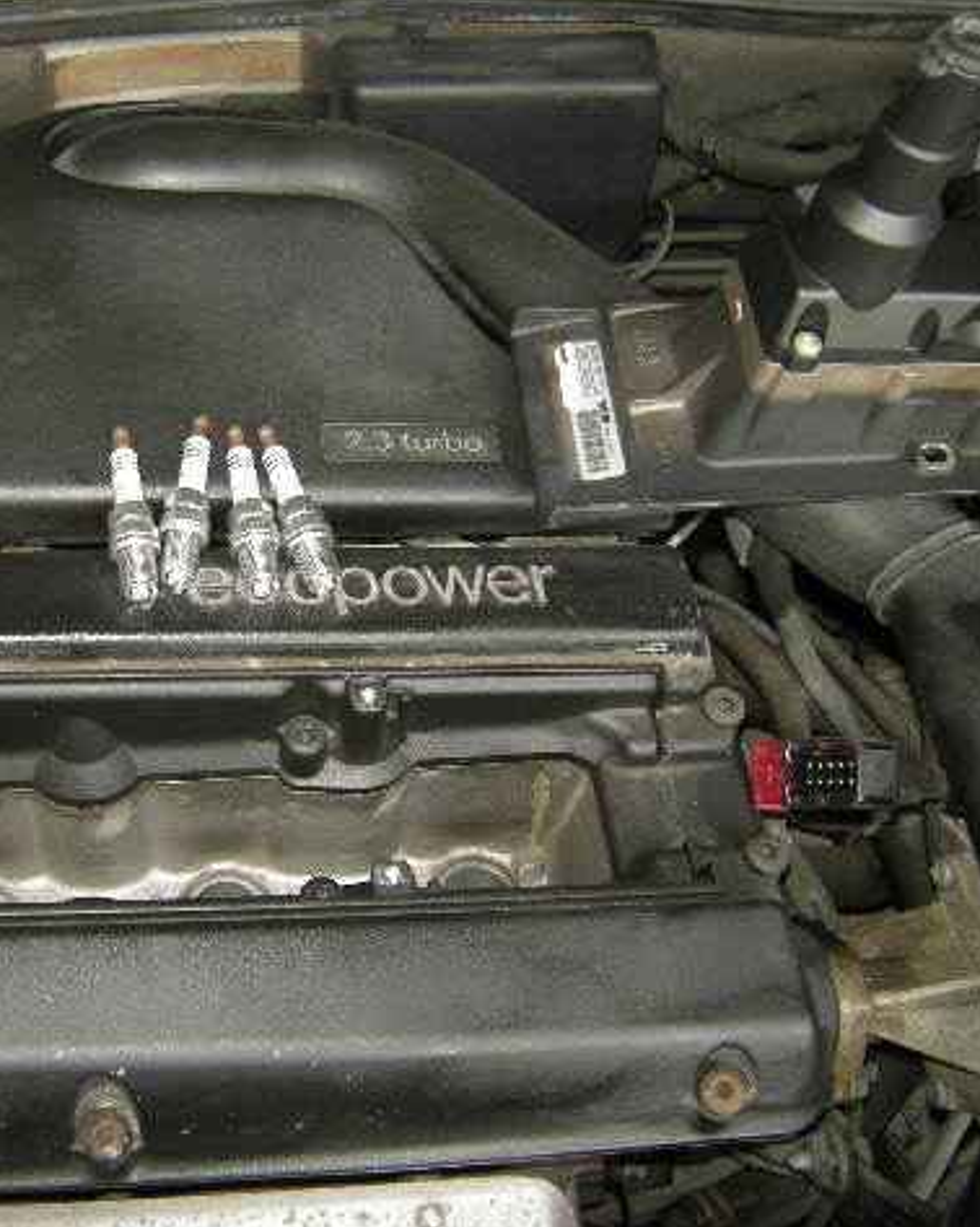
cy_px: 615
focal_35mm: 37
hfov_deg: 38.6
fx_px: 1342
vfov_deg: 49.1
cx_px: 200
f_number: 2.8
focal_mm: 4.7
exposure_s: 1/47.7
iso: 64
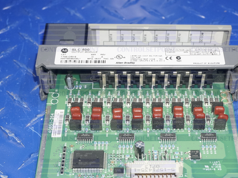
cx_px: 139
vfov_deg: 19.7
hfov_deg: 26.1
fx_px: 513
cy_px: 99
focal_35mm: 75
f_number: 6.3
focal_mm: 37
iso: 800
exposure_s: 1/80
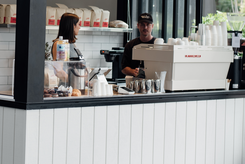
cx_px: 40
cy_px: -3
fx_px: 782
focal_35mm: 115
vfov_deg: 11.8
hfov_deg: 17.6
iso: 200
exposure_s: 1/200
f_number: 2.8
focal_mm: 50
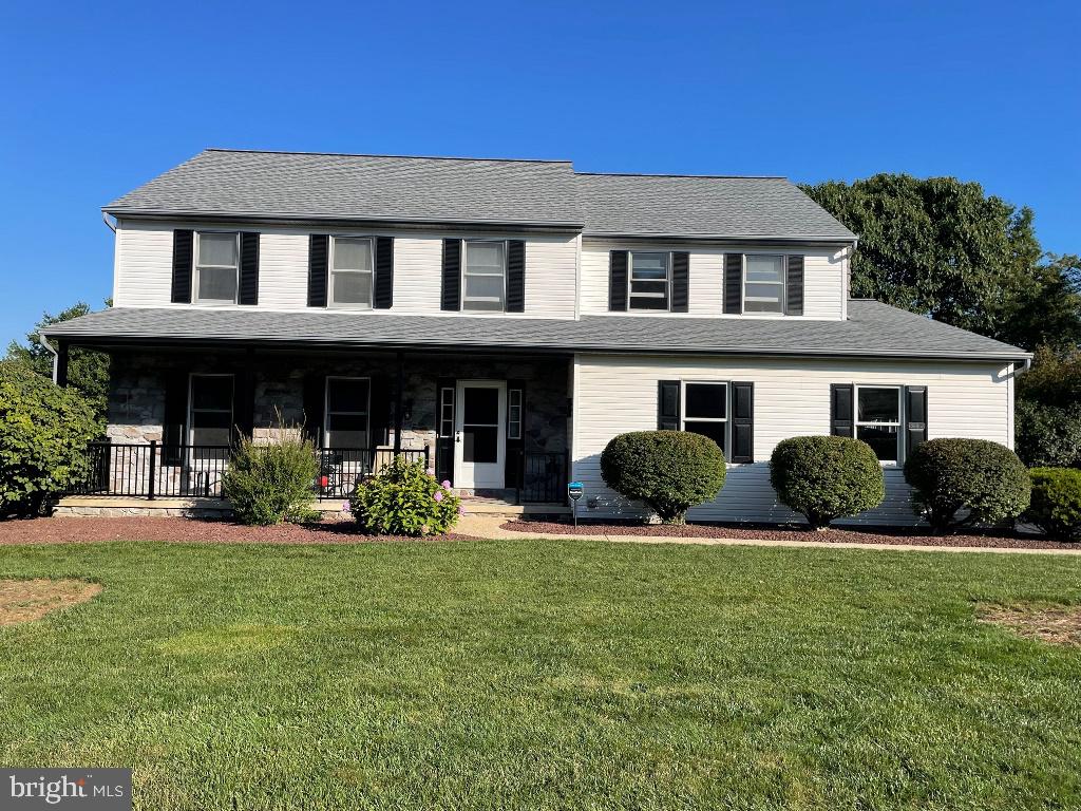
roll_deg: -0.6
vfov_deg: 53.1
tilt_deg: +1.0
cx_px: 540
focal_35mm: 26
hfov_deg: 67.3
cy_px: 406
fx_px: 812
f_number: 1.6
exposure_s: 1/3040
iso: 32
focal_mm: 4.2
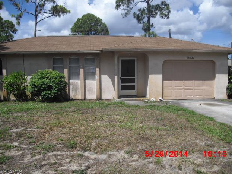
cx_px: 114
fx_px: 248
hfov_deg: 50.1
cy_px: 86
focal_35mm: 37
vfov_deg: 38.7
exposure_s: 1/200
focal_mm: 6.3
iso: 64
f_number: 7.8
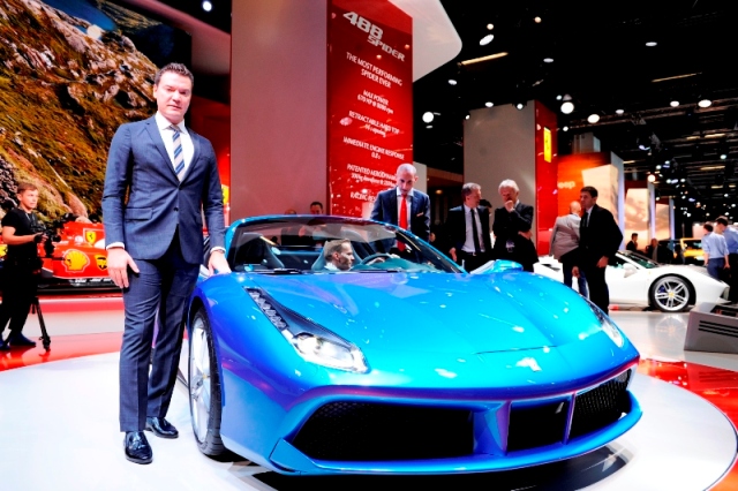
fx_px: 574
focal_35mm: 28
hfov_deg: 65.5
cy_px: 246
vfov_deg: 46.4
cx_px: 369
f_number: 7.1
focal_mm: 28
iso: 640
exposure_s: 1/60
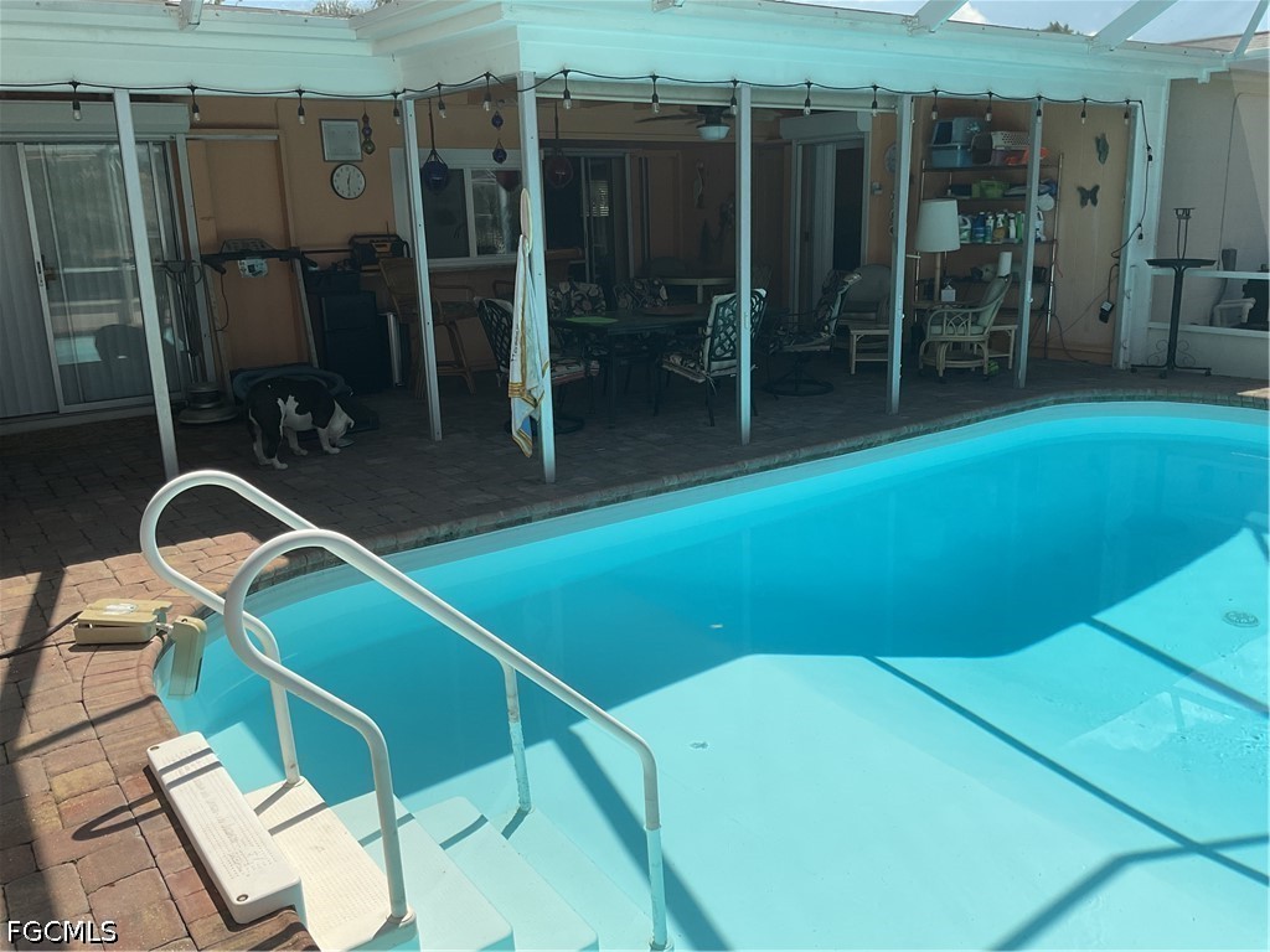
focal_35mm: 29
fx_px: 1064
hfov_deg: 61.7
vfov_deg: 48.2
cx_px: 635
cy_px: 476
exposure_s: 1/2141
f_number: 1.8
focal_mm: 3
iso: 16
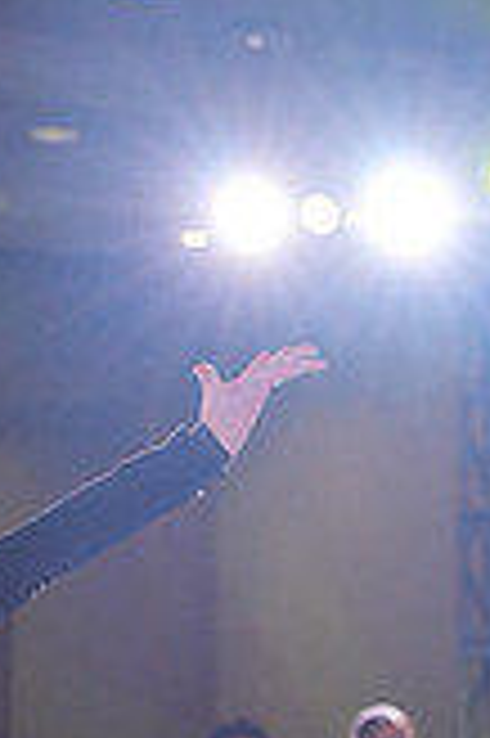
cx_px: 834
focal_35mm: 266
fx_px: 5442
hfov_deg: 5.1
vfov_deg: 7.6
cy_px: 1040
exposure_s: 1/500
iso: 2500
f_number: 4
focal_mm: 75
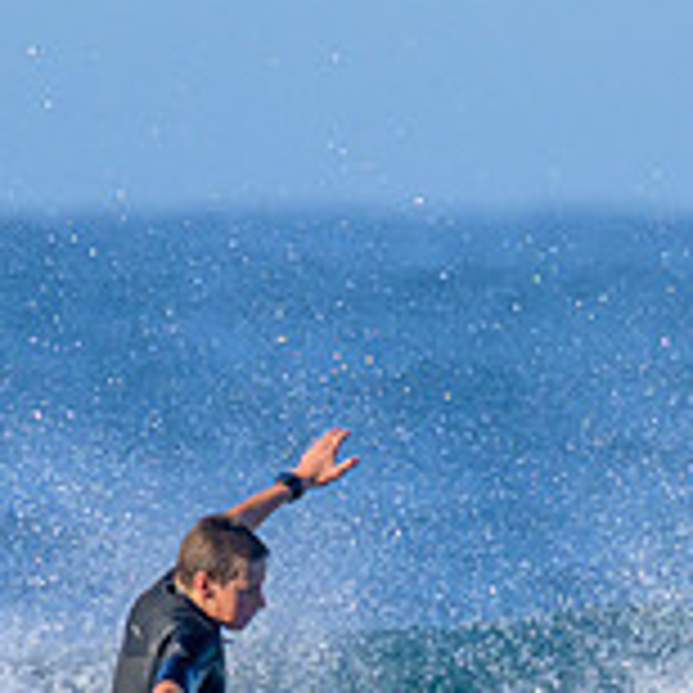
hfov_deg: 0.7
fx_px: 59342
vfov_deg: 0.7
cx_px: 468
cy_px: 767
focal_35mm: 2620
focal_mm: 800
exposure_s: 1/2000
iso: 2000
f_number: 11
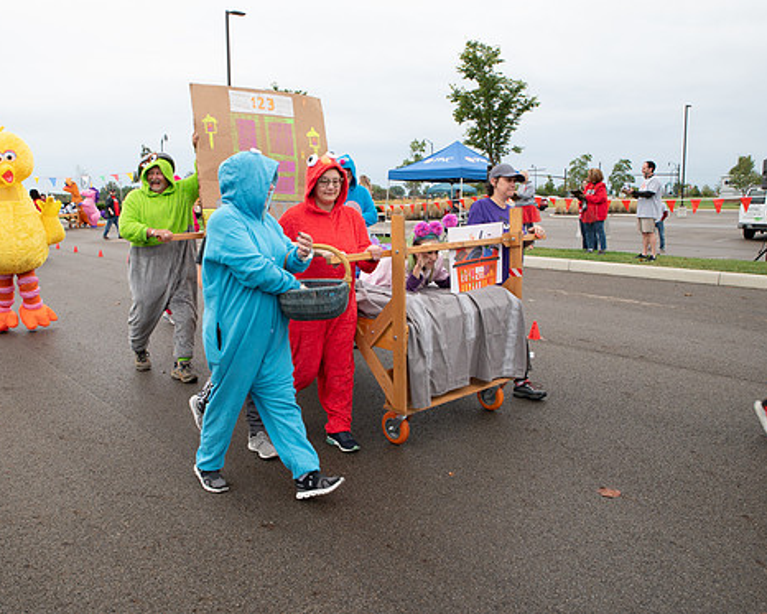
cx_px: 334
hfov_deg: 62.0
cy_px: 298
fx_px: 636
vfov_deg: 51.5
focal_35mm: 28
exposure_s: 1/200
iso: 640
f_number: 10
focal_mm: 24
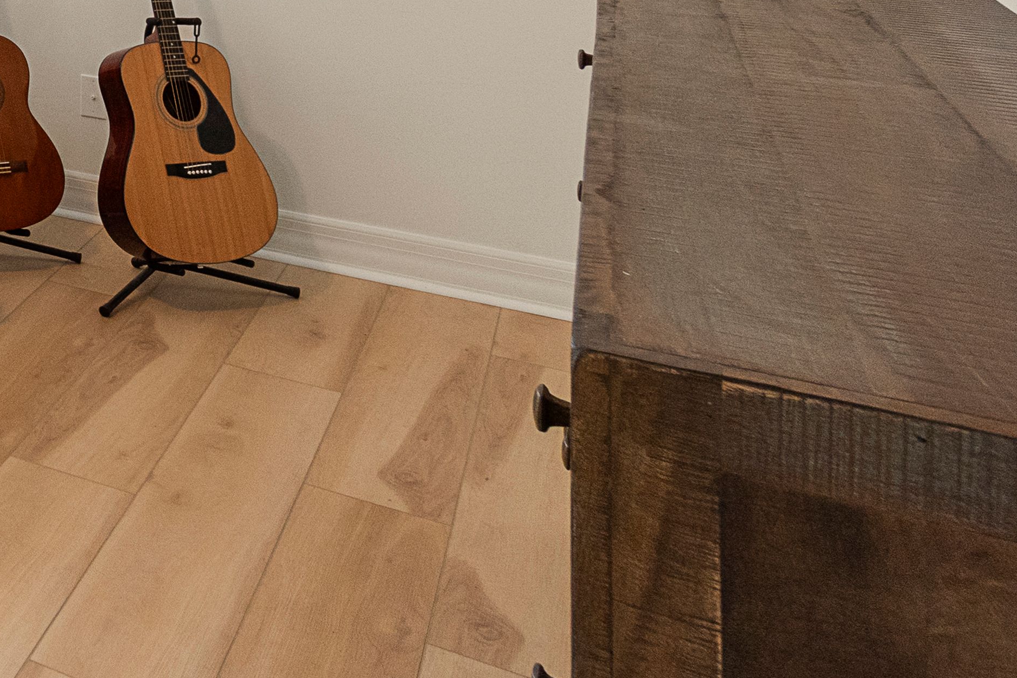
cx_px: -414
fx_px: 1356
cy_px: -241
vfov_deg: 24.1
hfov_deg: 29.6
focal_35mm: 48
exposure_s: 1/30
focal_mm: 10
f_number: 8
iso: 400
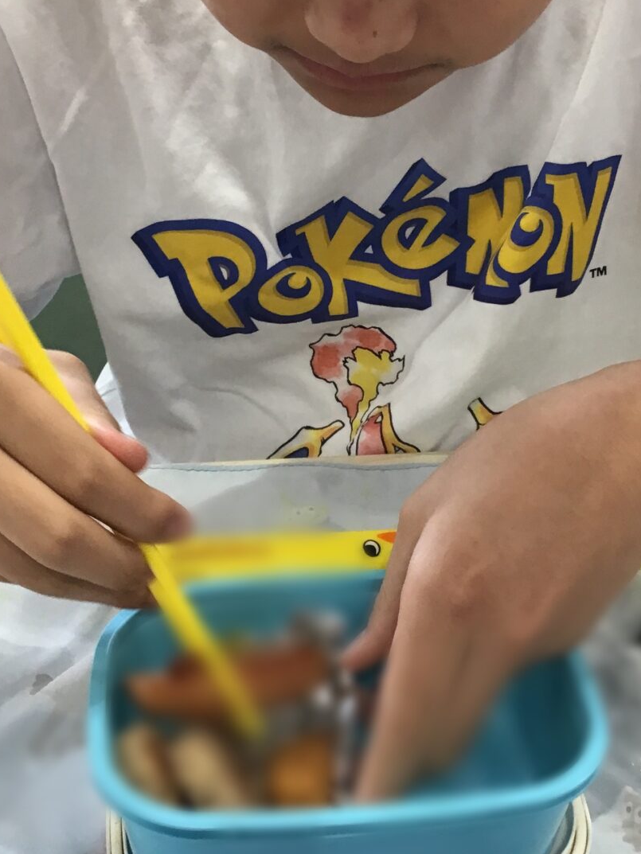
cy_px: 318
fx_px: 1284
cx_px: 337
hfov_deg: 28.0
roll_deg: -1.4
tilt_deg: -32.2
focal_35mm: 52
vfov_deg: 36.6
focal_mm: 3.3
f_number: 2.4
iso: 40
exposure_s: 1/30
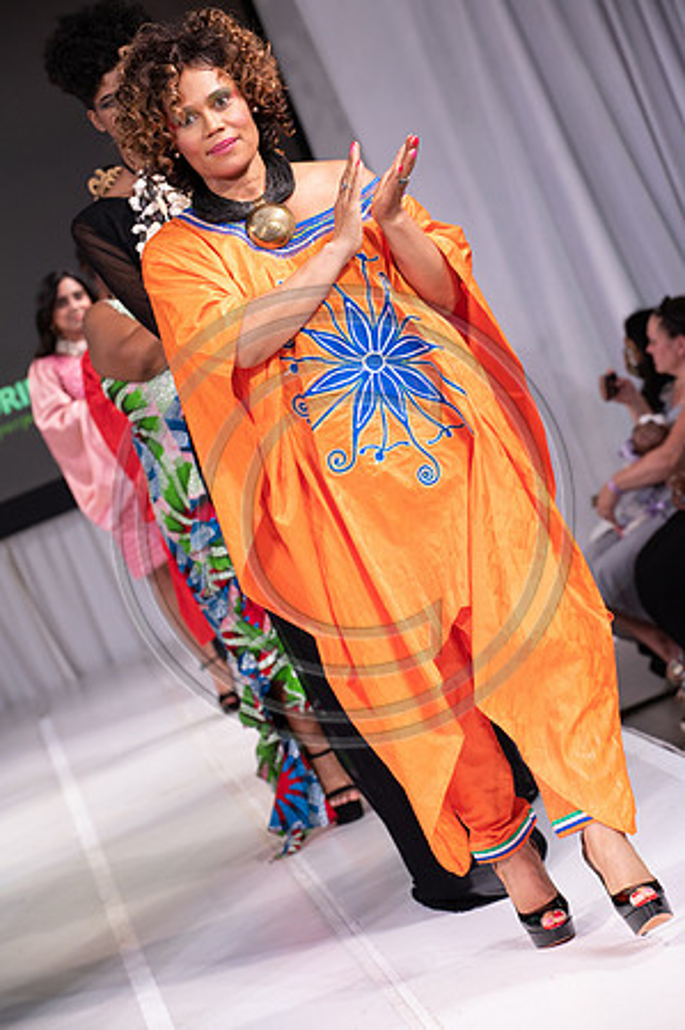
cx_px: 342
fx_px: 3318
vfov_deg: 17.7
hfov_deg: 11.8
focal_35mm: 116
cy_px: 515
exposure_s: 1/400
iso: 2000
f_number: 5.6
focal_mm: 116
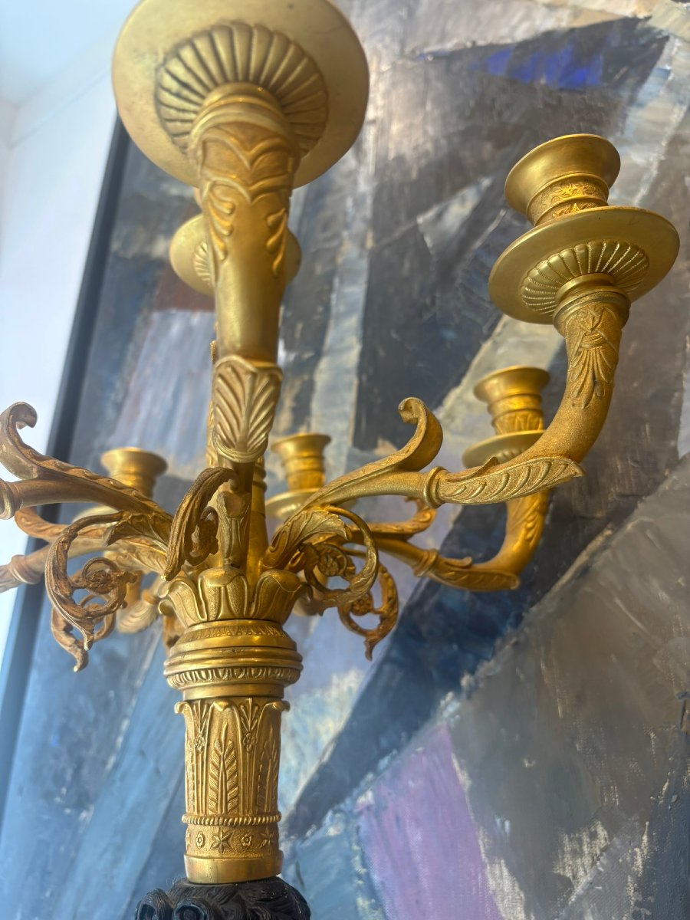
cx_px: 345
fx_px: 691
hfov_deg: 53.1
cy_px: 460
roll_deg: +3.1
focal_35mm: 26
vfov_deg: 67.3
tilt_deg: +20.5
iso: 80
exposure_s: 1/100
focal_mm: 5.96
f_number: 1.6
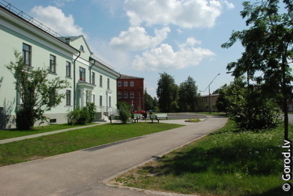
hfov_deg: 67.3
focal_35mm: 27
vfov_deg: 48.1
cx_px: 146
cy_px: 98
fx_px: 220
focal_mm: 18
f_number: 9.5
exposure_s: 1/2000
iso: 1250
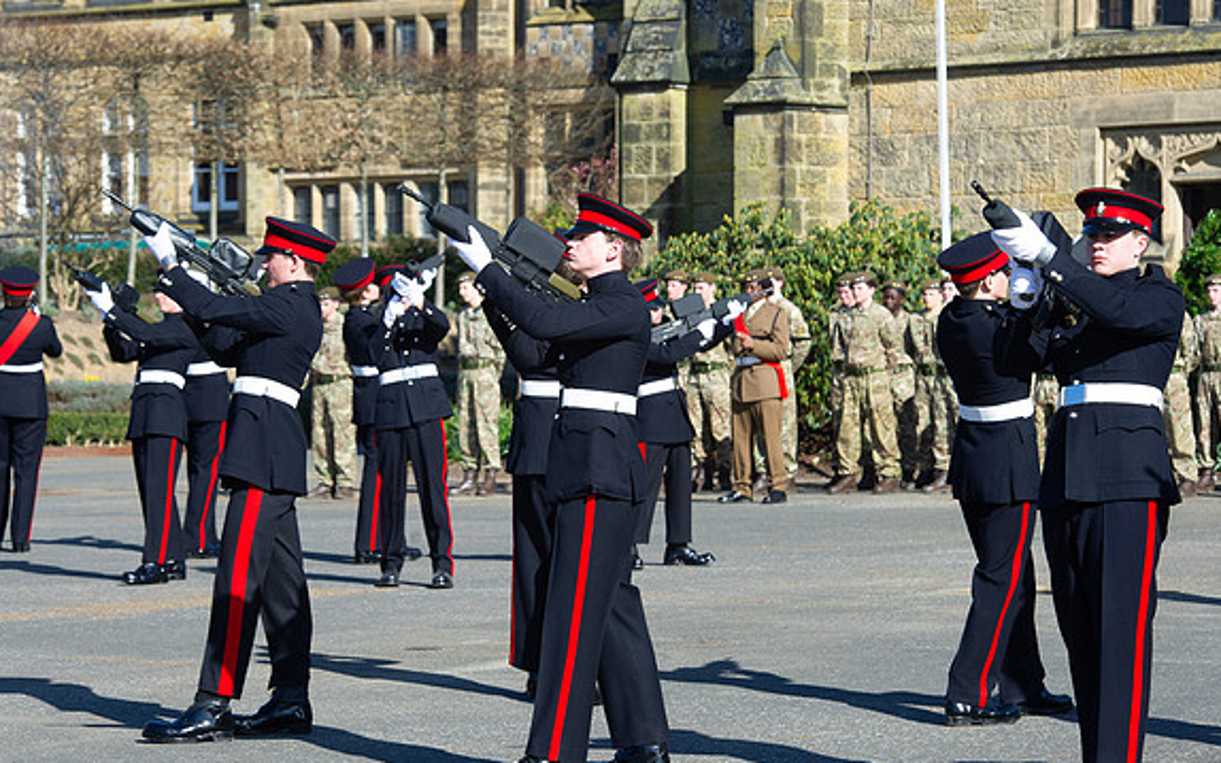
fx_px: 4826
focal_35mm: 145
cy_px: 359
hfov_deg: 14.4
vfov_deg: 9.0
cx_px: 524
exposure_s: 1/400
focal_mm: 122
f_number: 8
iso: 320
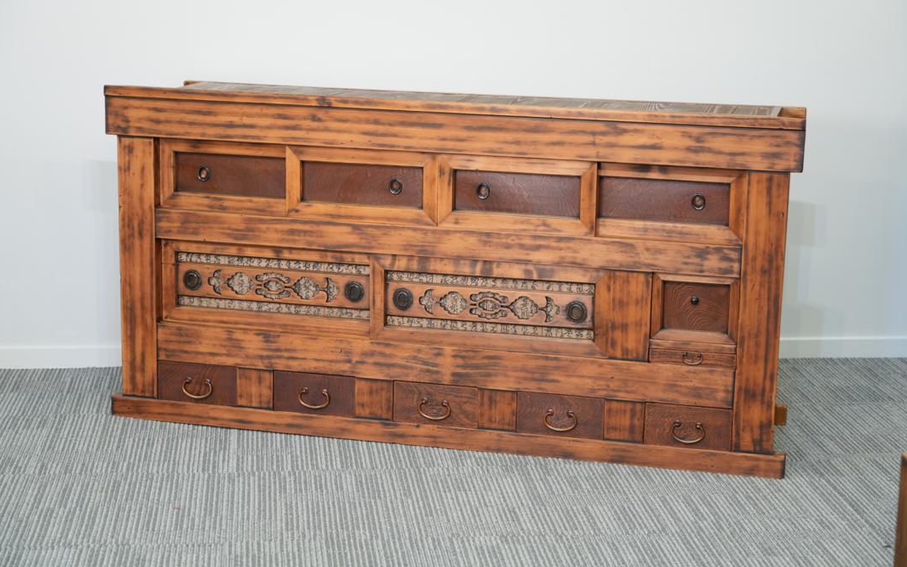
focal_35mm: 65
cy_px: 265
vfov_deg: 20.0
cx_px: 450
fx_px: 1606
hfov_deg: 31.5
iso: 1250
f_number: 4
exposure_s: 1/80
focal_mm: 63
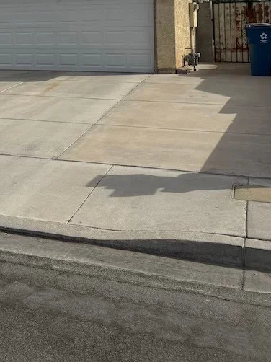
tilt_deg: +0.9
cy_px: 14
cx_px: 46
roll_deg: +1.7
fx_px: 512
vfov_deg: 35.7
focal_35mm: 49
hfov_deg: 28.9
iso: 80
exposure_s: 1/7937
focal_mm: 6.76
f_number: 1.78
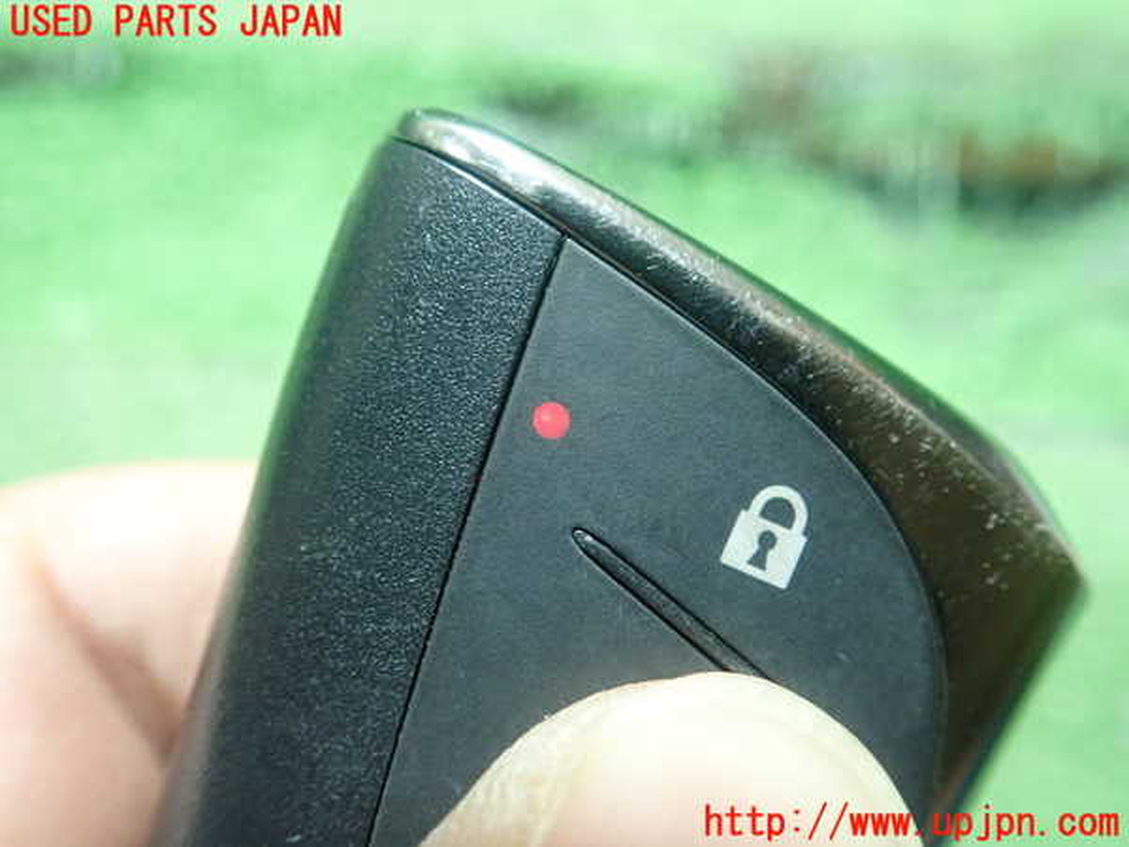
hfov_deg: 60.0
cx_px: 564
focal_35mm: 30
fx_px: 978
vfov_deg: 46.8
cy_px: 424
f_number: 2.3
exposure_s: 1/60
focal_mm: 5.5
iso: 800
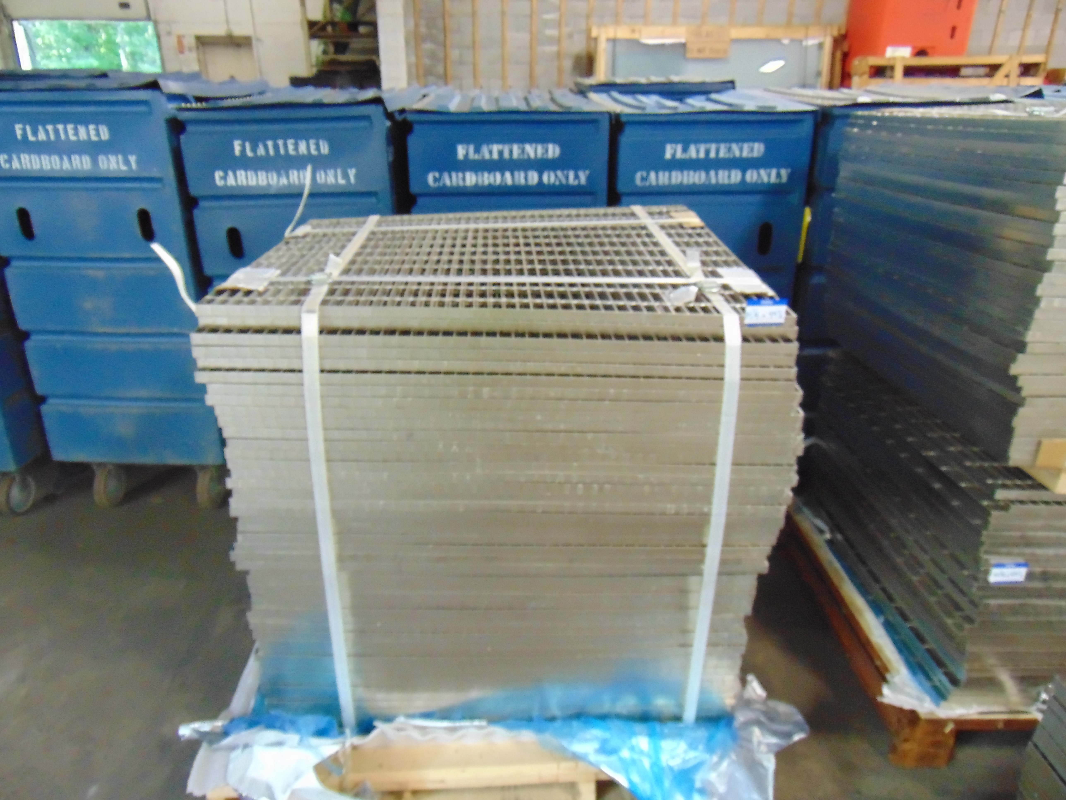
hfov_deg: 69.4
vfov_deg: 54.9
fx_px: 770
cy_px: 400
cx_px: 533
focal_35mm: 25
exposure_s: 1/25
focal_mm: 4.5
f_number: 3
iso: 640
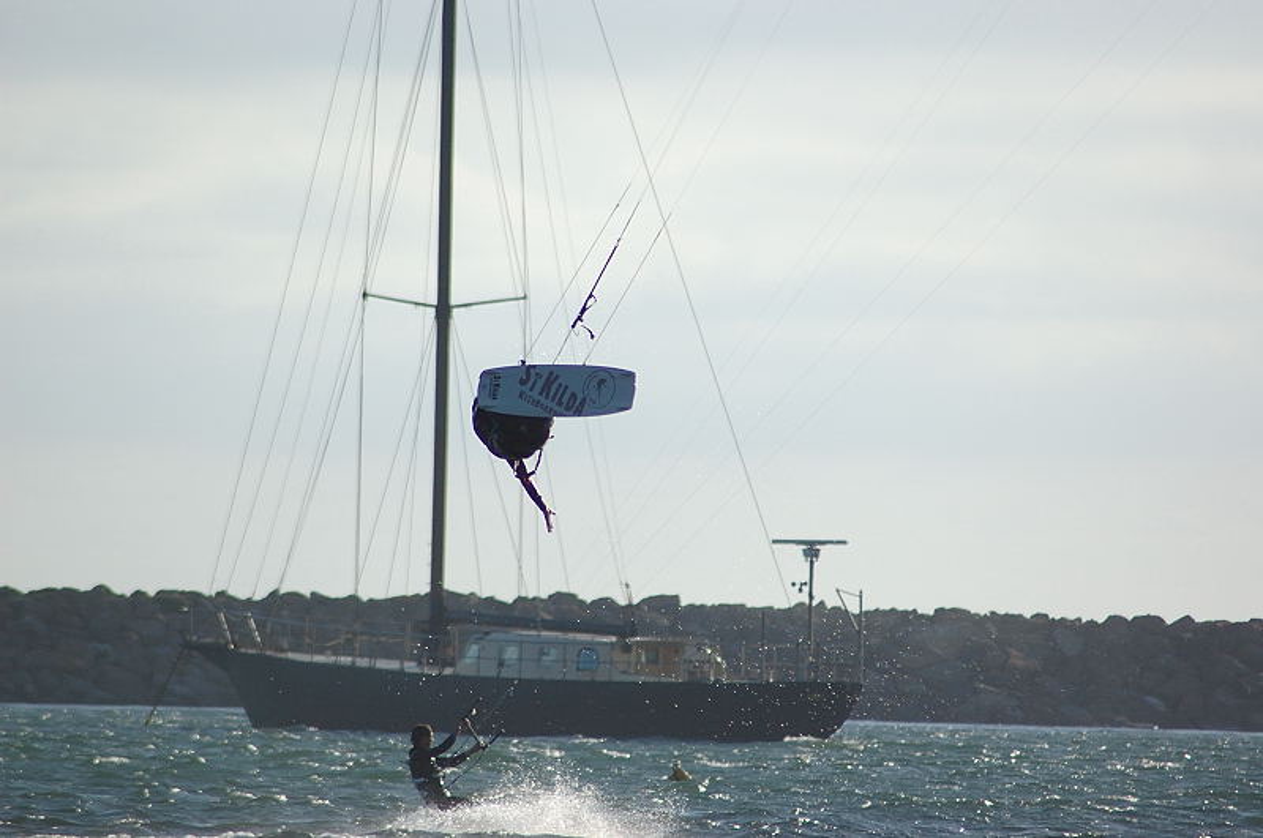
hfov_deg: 4.6
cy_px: 419
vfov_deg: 3.0
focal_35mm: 450
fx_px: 15765
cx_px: 632
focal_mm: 300
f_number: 5.6
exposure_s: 1/4000
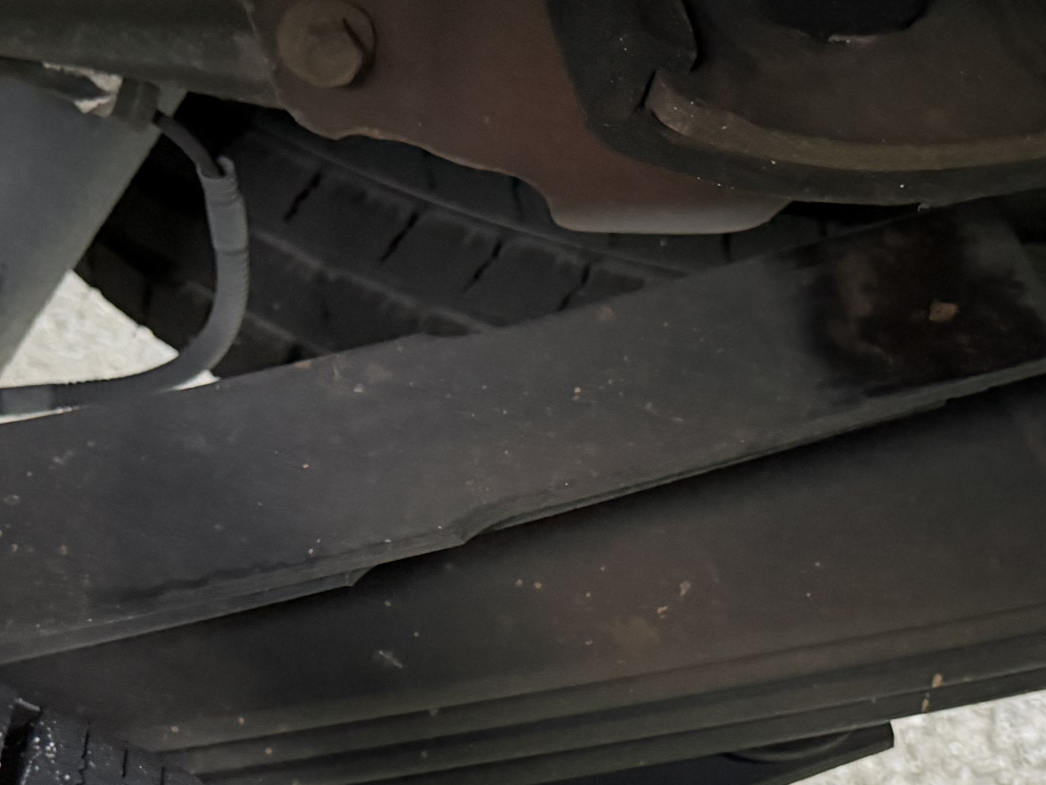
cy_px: 587
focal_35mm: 64
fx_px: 1934
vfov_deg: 22.7
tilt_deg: -45.9
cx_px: 425
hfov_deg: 30.2
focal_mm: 6.76
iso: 1000
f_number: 1.78
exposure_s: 1/40
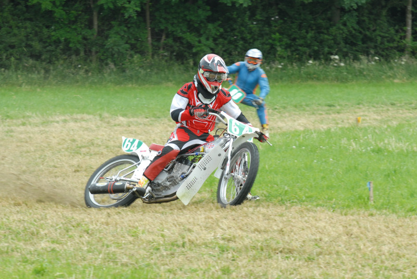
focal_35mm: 315
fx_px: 3654
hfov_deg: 6.5
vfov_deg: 4.4
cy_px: 140
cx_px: 208
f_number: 9
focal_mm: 210
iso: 400
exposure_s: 1/320
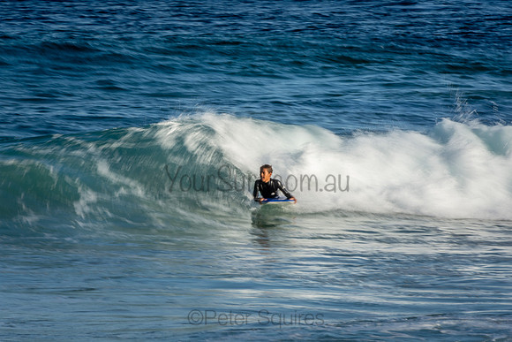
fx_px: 8535
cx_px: 256
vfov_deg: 2.3
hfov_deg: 3.4
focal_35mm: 600
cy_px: 171
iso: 100
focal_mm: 400
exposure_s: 1/20
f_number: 29
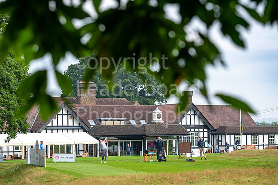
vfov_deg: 12.4
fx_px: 849
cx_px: 139
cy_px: 92
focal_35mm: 110
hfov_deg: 18.6
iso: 125
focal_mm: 110
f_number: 4.5
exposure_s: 1/400
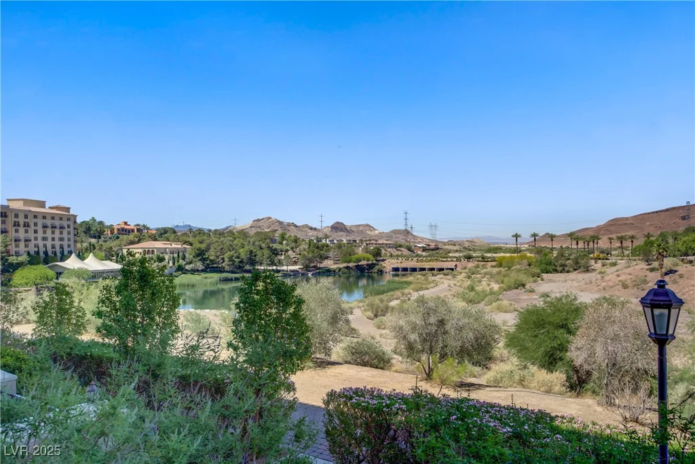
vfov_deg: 49.6
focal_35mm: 26
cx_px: 348
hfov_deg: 69.4
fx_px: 502
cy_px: 232
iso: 100
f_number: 7.1
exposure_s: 1/250
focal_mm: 26
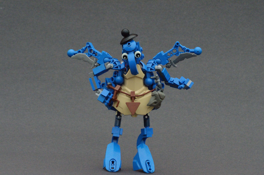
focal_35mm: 278
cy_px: 88
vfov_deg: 4.9
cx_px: 132
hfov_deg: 7.4
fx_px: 2031
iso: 4000
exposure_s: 1/320
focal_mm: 185
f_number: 13
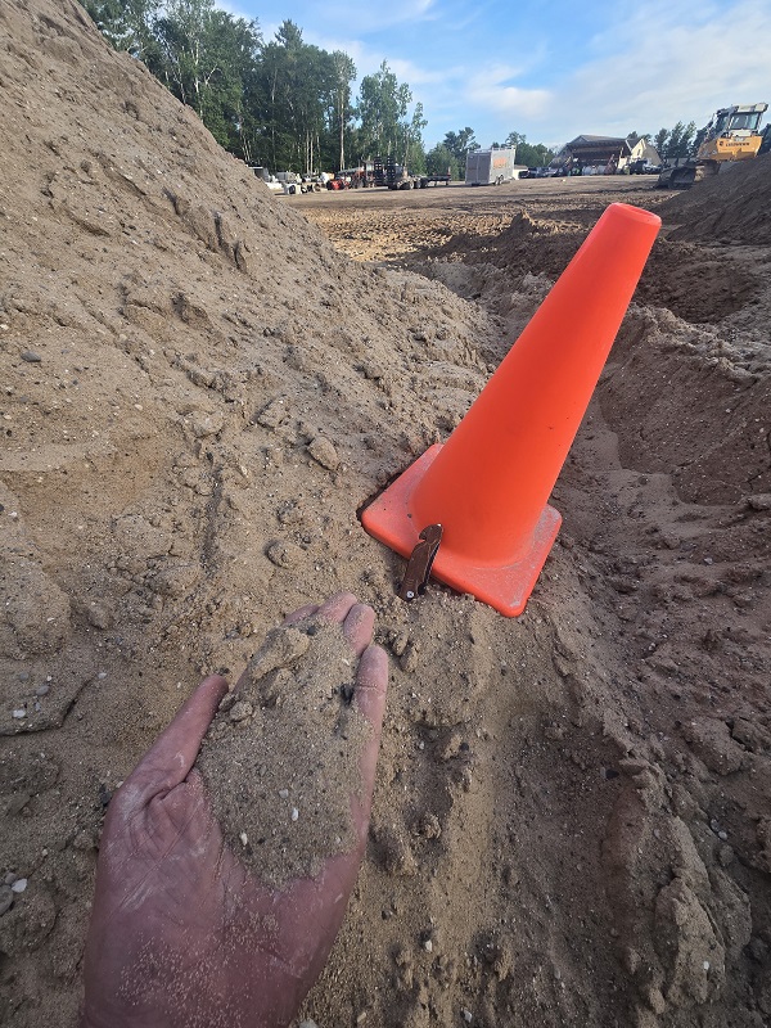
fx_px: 386
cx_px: 386
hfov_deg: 89.9
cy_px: 514
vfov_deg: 106.2
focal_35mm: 13
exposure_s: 1/606
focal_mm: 2.2
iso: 50
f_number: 2.2
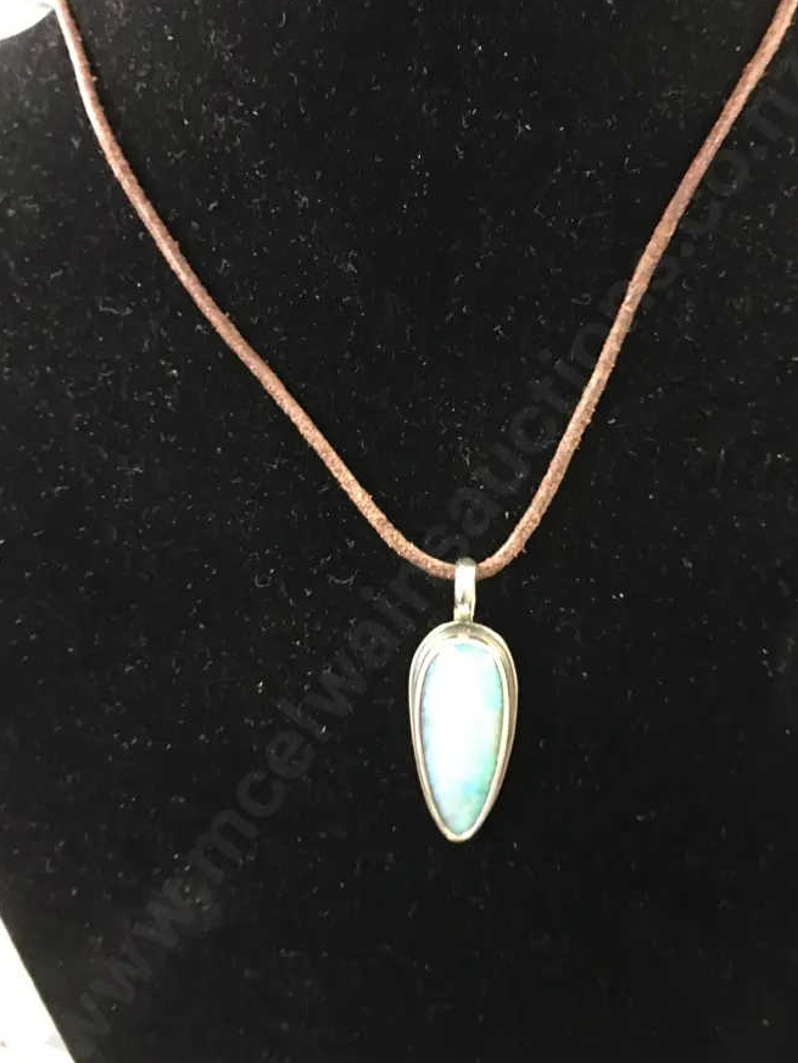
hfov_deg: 41.8
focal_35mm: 34
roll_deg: -0.5
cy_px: 559
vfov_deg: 53.9
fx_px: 1045
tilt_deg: -32.4
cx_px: 435
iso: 100
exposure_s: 1/4
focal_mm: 4.15
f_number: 2.2
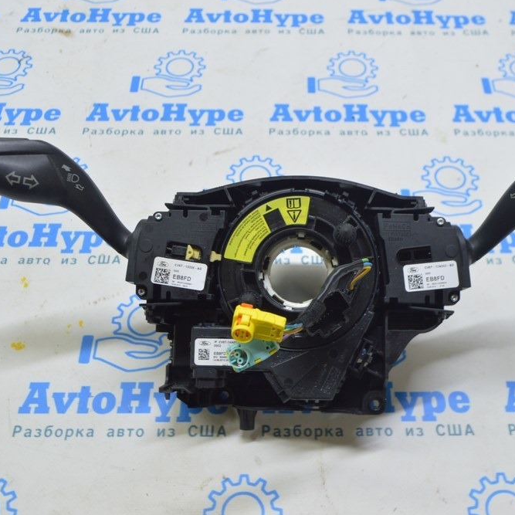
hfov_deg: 39.1
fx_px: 724
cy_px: 254
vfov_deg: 39.2
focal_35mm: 43
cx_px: 290
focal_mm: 22
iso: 400
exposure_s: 1/20
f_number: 5.6
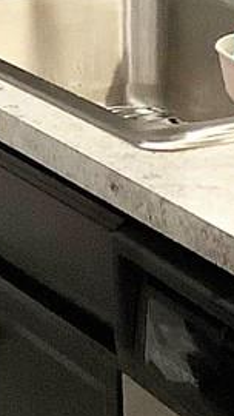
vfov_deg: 10.7
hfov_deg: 6.1
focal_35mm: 200
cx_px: -17
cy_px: -18
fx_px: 2205
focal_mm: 3.3
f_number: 2.4
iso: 400
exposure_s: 1/60
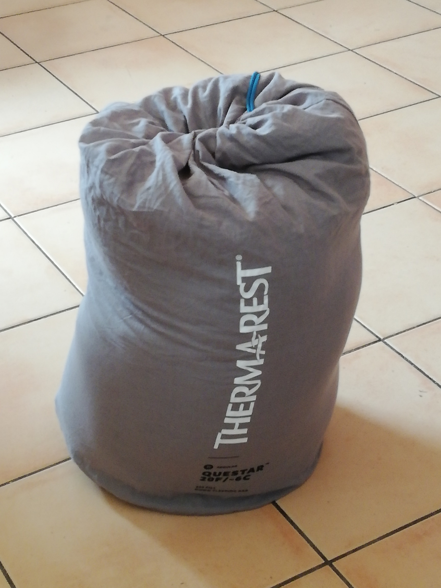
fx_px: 1257
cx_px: 220
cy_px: 294
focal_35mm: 74
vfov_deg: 26.3
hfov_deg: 19.9
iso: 500
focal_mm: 3.81
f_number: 2.2
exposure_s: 1/20
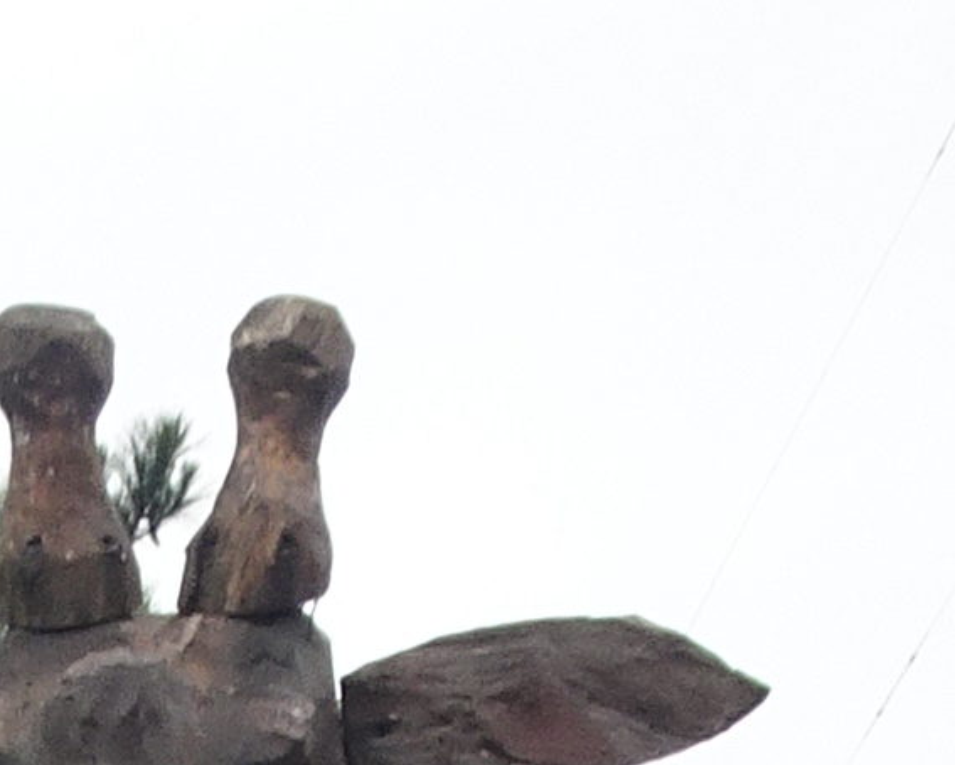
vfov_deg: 4.5
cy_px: 2897
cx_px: -170
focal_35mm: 320
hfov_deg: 6.0
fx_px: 9048
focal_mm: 6.56
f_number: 4
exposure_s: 1/60
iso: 80
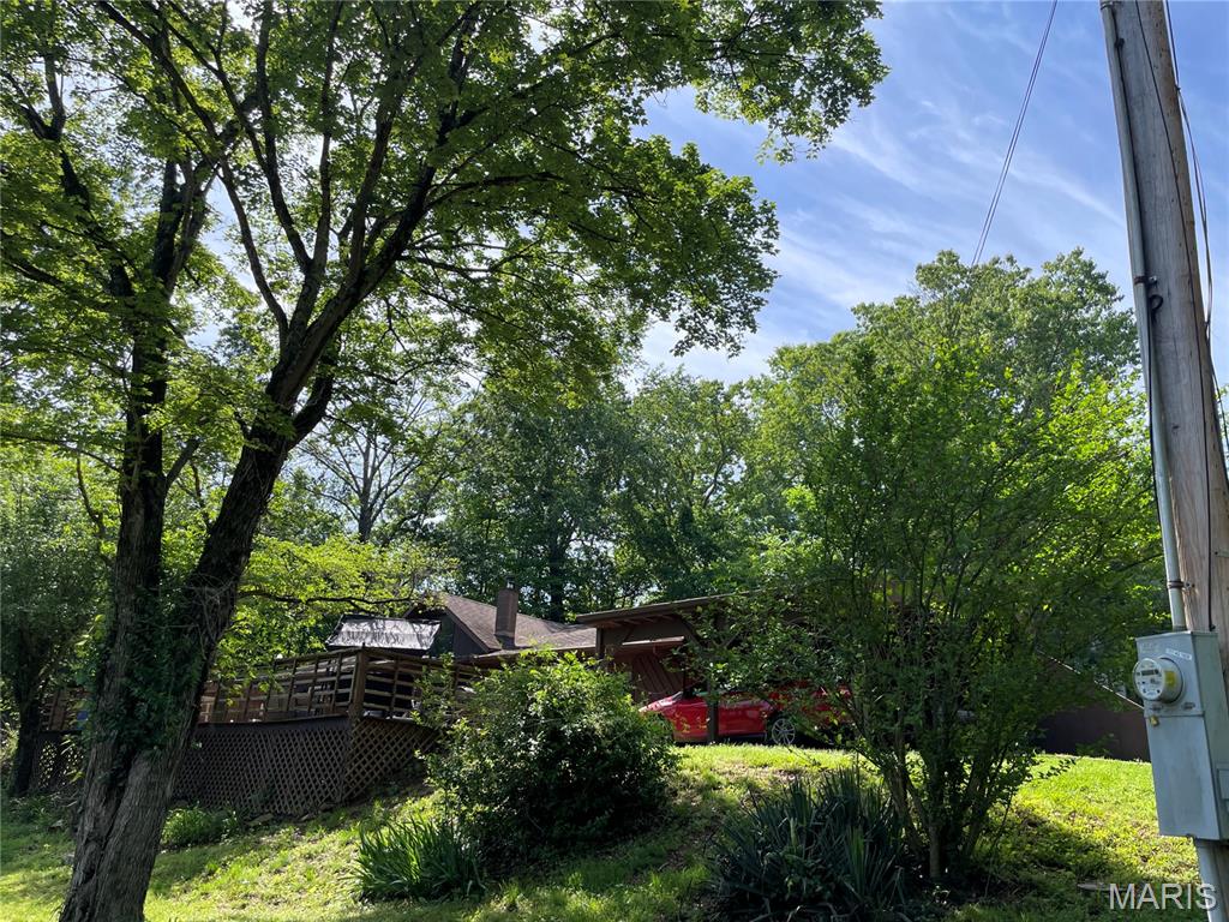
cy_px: 461
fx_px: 923
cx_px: 614
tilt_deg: +21.5
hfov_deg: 67.3
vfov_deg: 53.1
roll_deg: -1.5
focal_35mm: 26
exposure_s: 1/1490
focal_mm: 4.2
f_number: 1.6
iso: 32
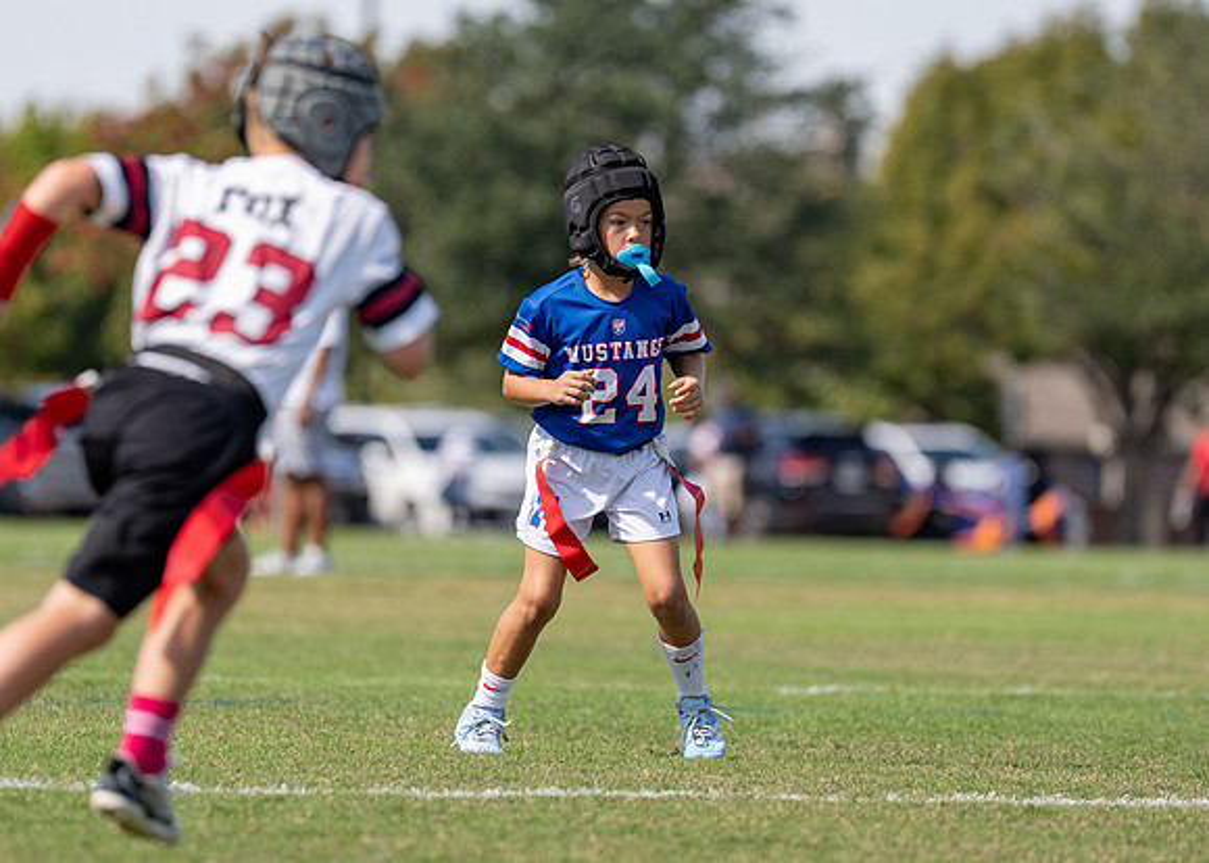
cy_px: 375
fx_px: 13278
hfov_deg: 5.2
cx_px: 573
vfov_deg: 3.7
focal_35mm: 387
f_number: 2.8
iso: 100
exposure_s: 1/1000
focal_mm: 200
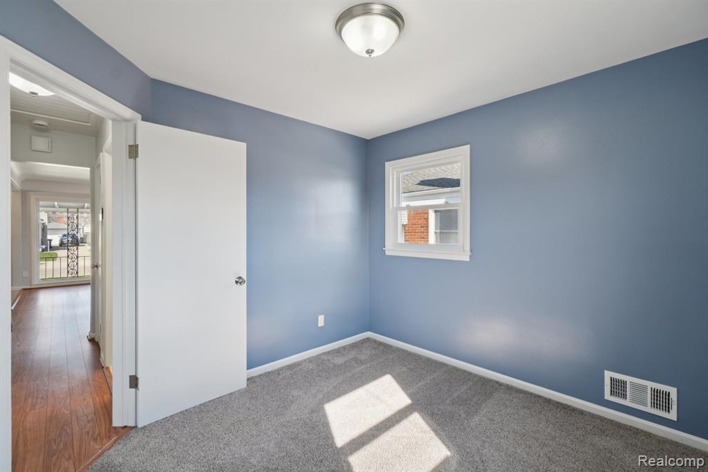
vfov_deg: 77.3
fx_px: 295
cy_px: 236
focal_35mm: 15
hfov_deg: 100.4
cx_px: 354
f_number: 8
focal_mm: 10
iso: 160
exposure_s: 1/30
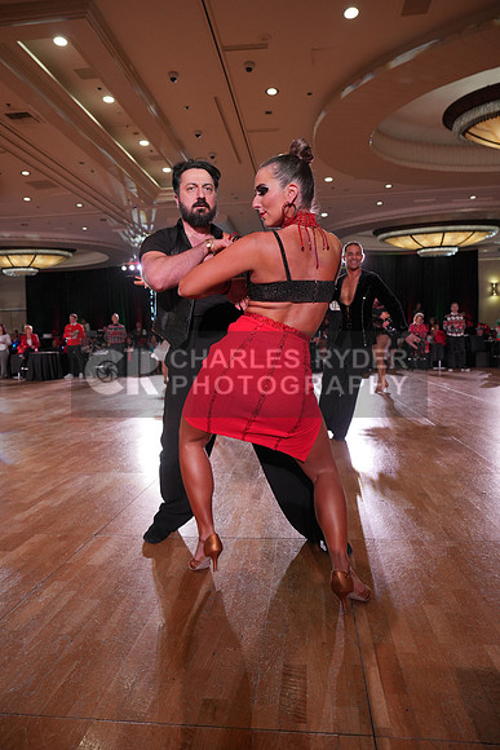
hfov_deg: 53.2
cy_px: 375
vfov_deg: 73.7
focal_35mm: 24
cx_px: 250
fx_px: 500
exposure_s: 1/500
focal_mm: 24
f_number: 4
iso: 1250
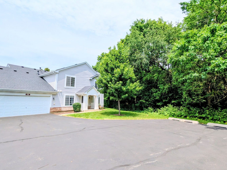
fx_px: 111
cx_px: 108
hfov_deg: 91.0
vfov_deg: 74.7
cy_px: 83
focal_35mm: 17
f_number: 2.2
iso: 50
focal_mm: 2.35
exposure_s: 1/2020
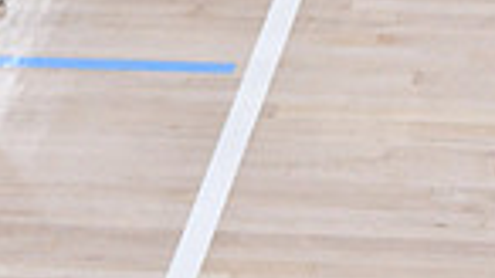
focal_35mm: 593
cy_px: -685
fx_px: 7782
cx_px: -80
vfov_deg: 2.0
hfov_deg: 3.6
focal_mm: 95
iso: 6400
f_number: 3.2
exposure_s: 1/1250
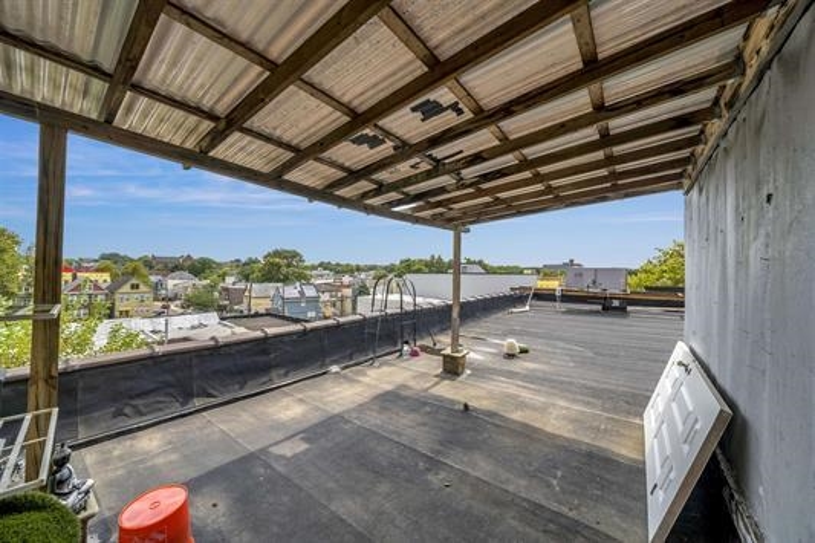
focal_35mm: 13
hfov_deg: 108.3
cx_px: 408
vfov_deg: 85.4
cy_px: 272
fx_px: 294
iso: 100
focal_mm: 13
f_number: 8
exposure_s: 1/125
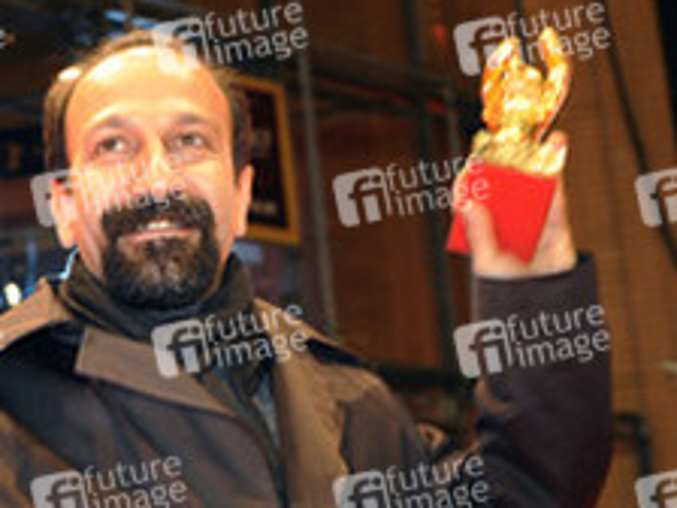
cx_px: 150
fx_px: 1701
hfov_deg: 22.2
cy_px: 266
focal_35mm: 87
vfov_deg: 17.0
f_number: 5
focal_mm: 45
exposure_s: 1/30
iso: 1250
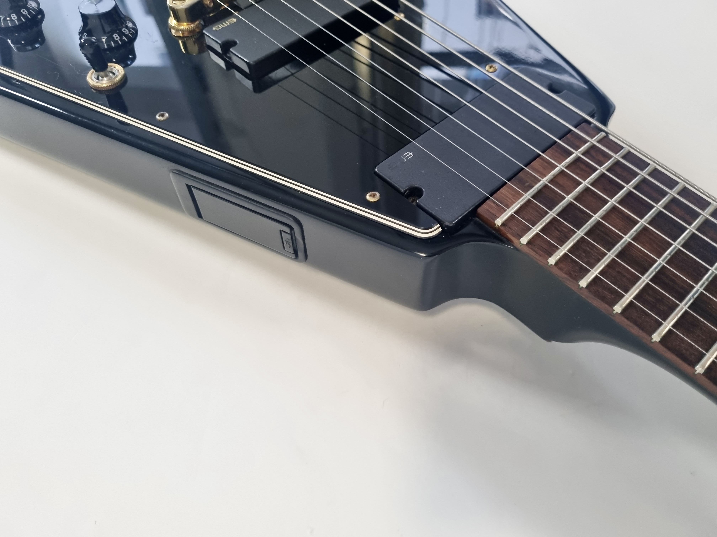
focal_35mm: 26
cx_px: 358
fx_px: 539
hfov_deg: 67.3
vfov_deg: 53.1
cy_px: 268
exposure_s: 1/100
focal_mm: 5.4
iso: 320
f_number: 1.8
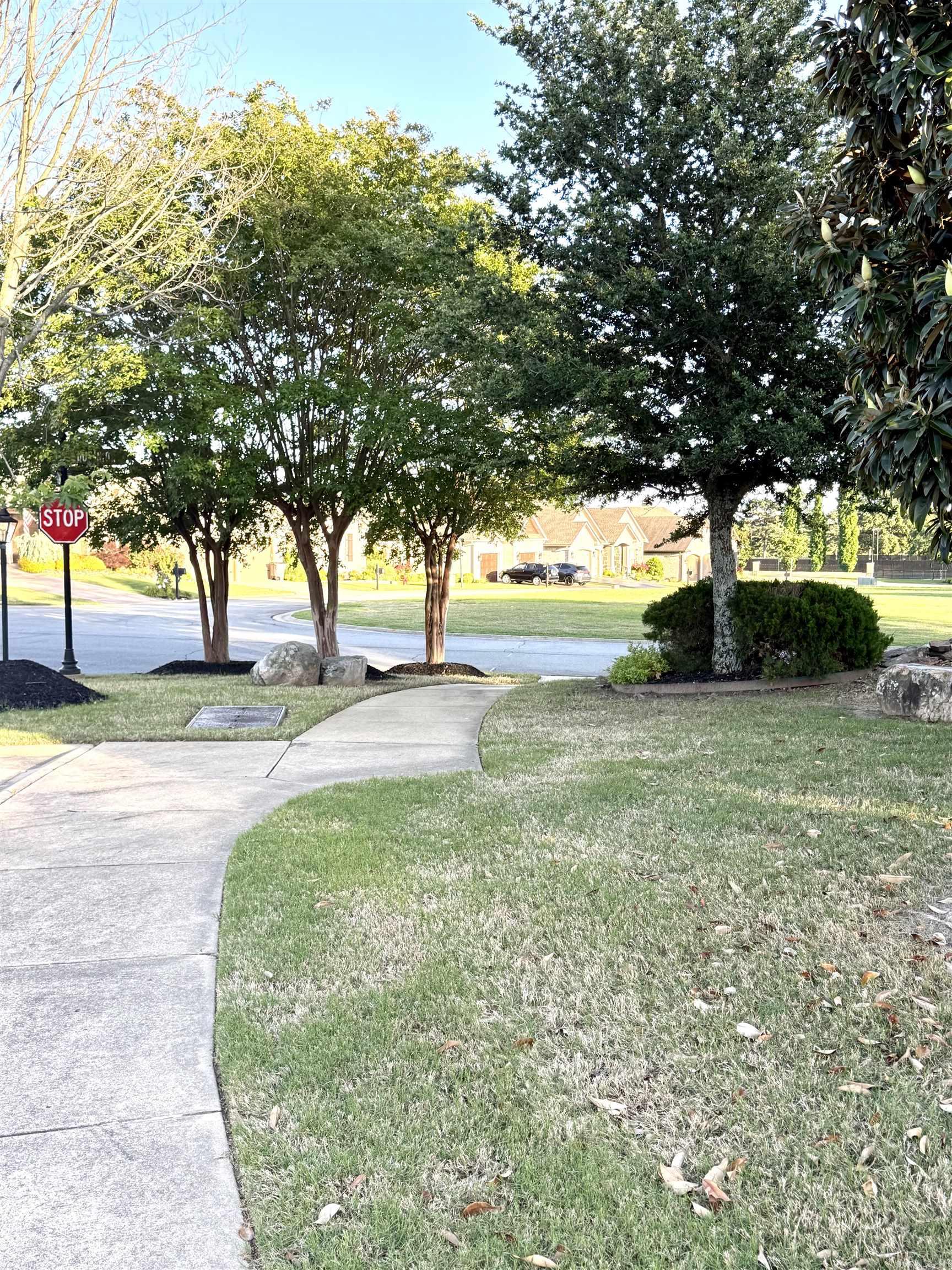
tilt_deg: -4.2
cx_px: 476
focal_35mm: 35
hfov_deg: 40.7
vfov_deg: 52.6
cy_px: 635
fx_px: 1283
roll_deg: -0.1
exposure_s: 1/622
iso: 100
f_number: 1.78
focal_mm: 6.76
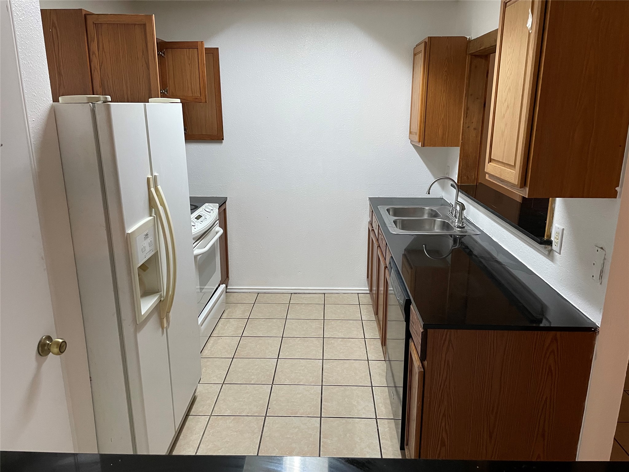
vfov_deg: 53.1
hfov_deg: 67.3
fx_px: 472
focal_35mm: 26
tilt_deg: -15.0
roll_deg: +0.3
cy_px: 236
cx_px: 314
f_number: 1.6
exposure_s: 1/60
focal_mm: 4.2
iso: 250
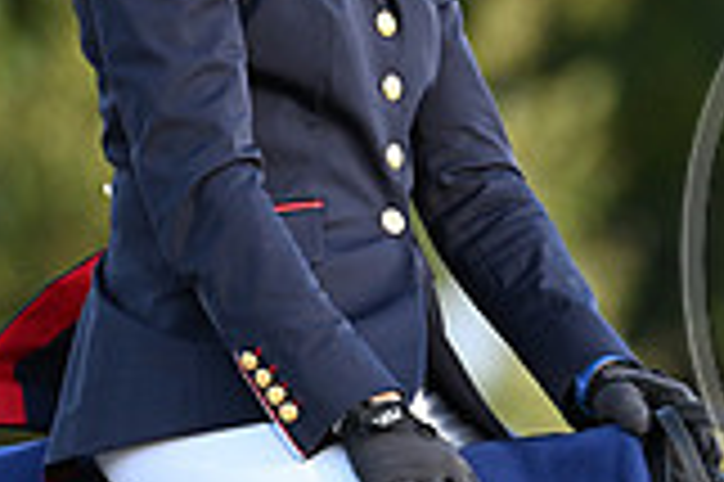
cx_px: 1097
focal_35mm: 1224
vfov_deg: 1.1
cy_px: 191
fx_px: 24591
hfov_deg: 1.7
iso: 2200
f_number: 5.6
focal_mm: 340
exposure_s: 1/1250
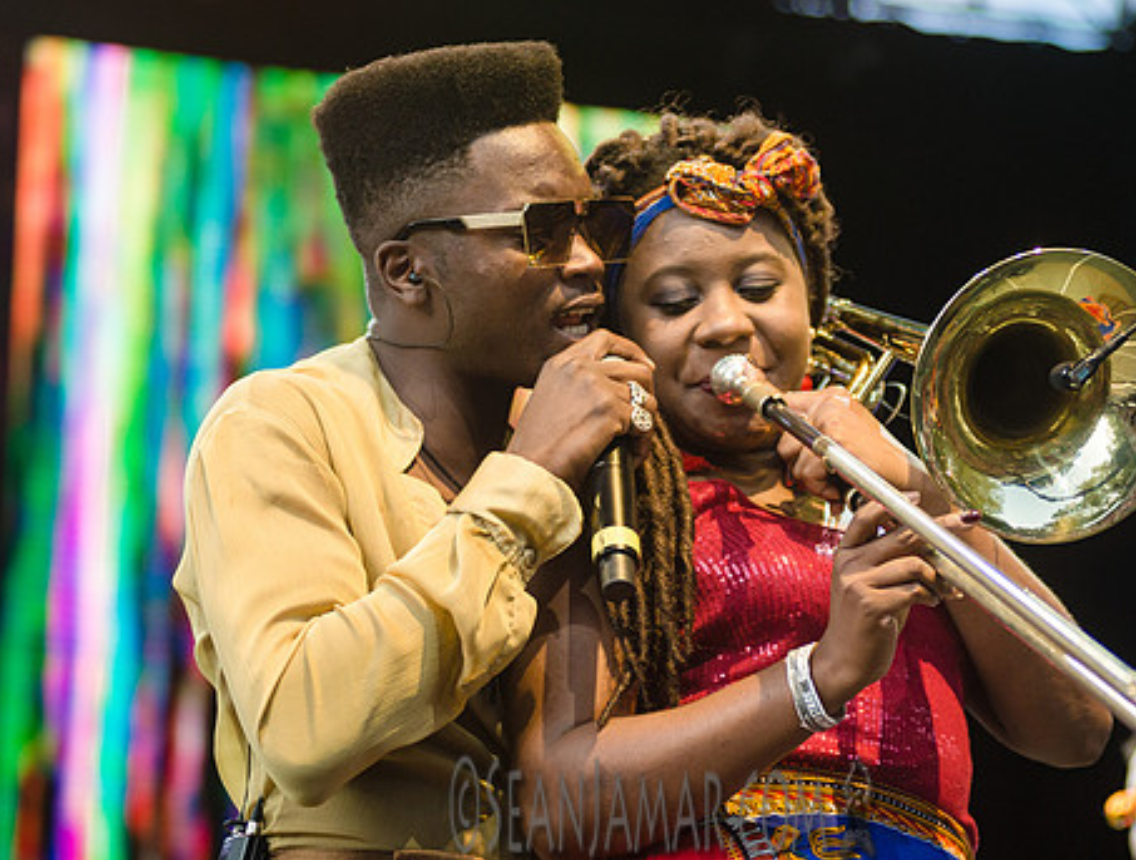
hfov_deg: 15.5
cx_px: 458
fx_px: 4182
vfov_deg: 11.7
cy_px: 545
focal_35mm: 127
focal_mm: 80
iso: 640
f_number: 3.2
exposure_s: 1/800
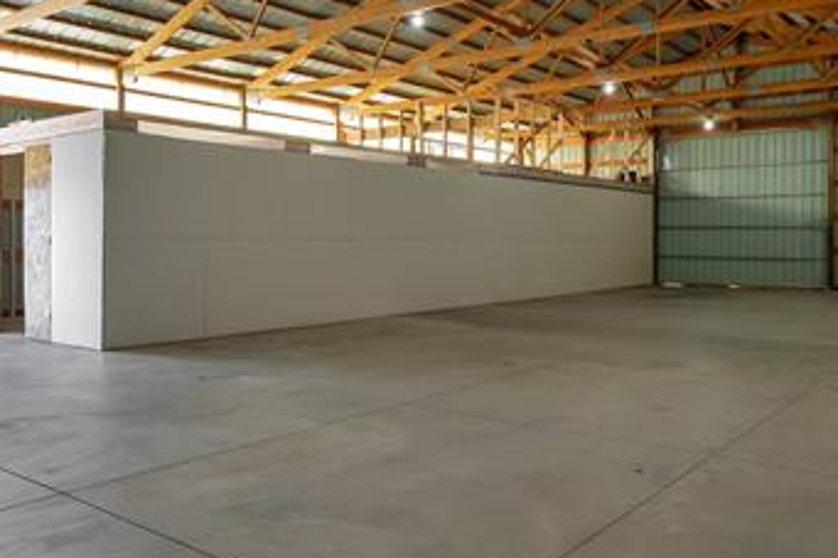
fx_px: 698
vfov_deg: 43.2
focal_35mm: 30
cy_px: 211
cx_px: 484
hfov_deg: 61.6
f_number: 8
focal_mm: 16
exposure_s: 1/10
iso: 400
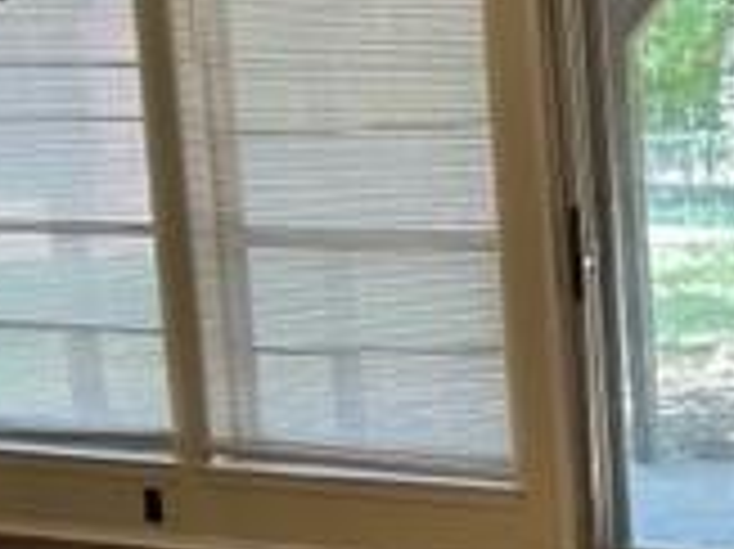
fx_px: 2161
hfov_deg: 17.1
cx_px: 1153
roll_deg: +1.0
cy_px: 500
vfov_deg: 14.3
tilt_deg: -9.8
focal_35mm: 102
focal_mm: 5.7
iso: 125
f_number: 1.5
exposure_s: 1/60
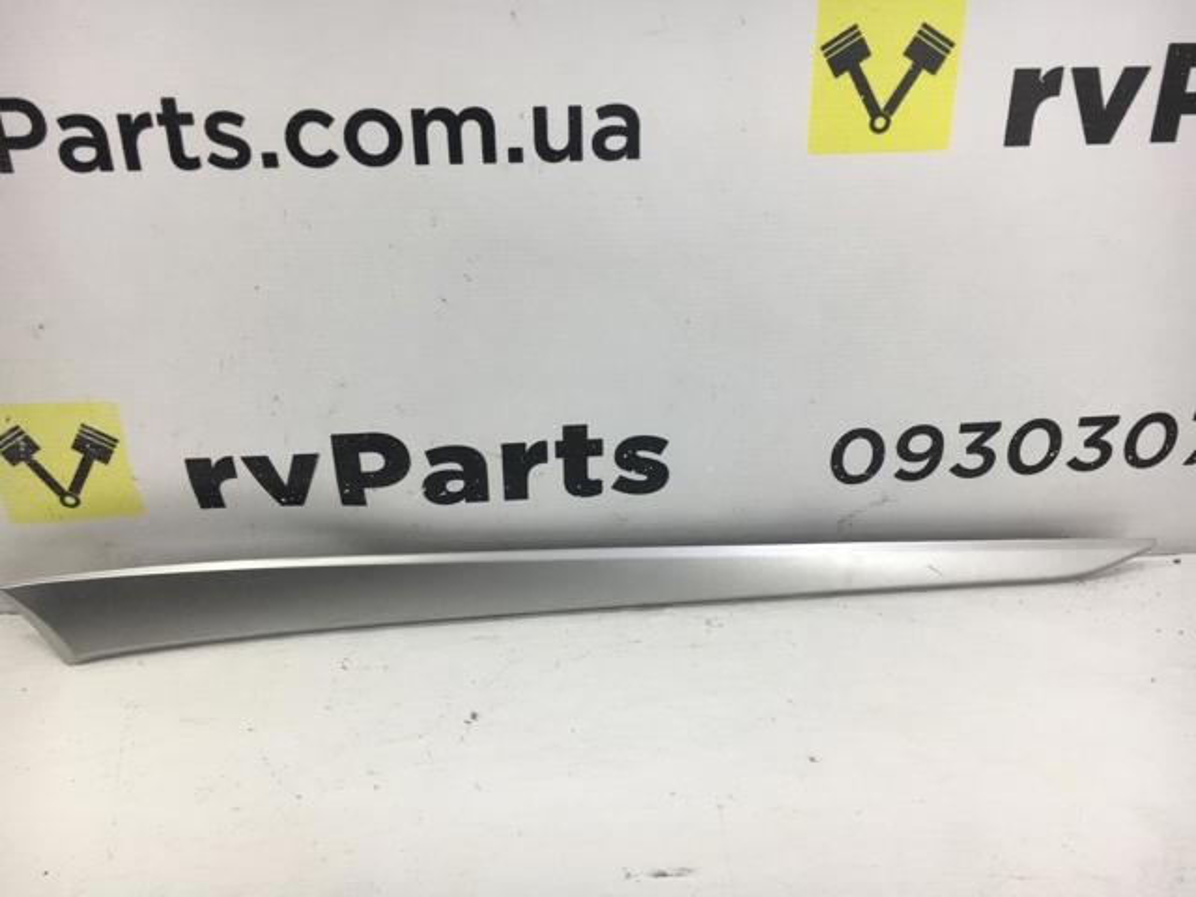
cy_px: 448
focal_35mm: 29
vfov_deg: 48.2
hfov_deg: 61.7
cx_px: 598
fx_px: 1002
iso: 40
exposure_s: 1/100
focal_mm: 4.15
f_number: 2.2
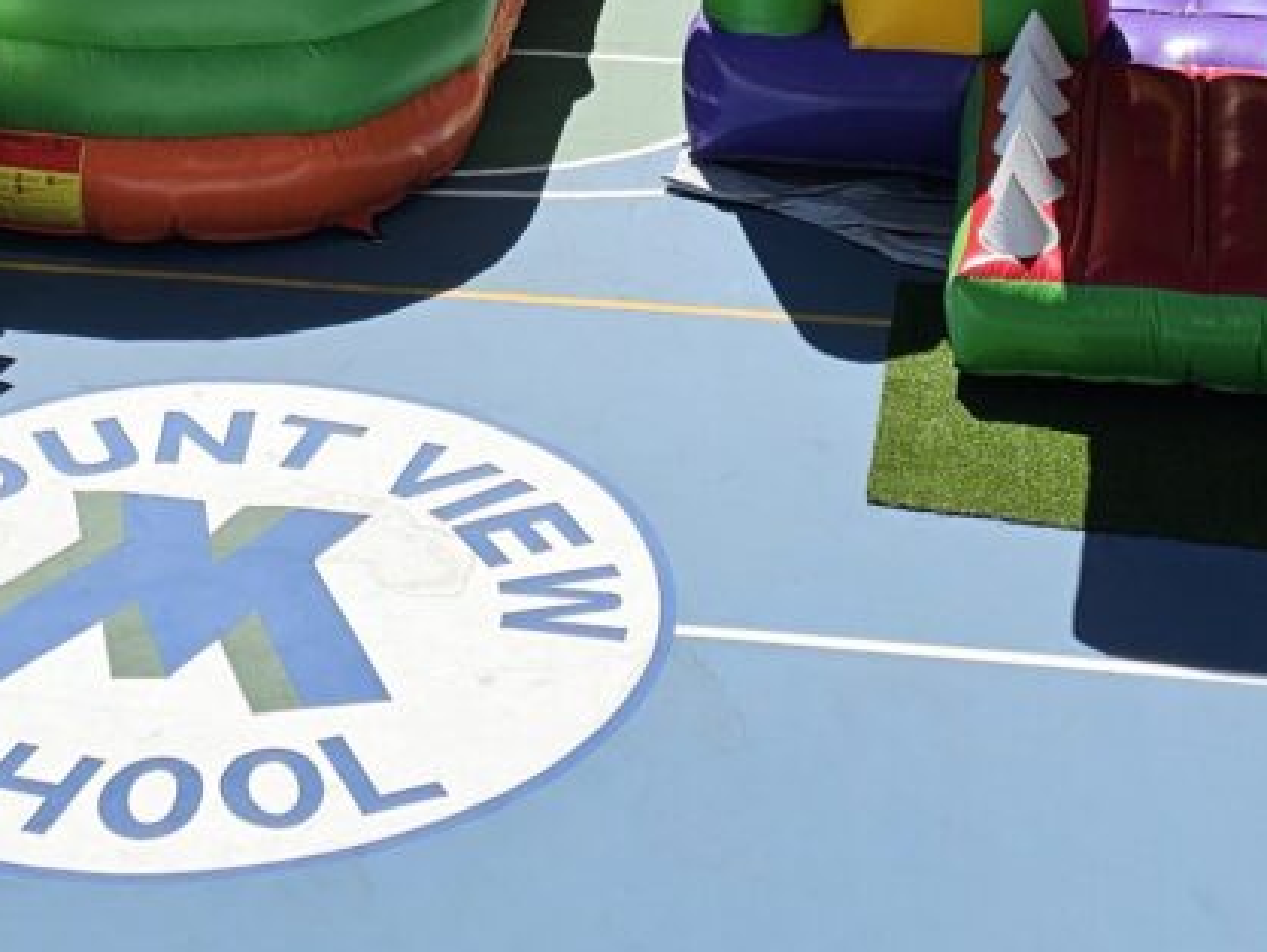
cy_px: -791
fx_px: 3223
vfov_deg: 14.6
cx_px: 503
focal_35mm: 88
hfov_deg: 22.2
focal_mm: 6.3
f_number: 1.7
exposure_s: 1/942
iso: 10
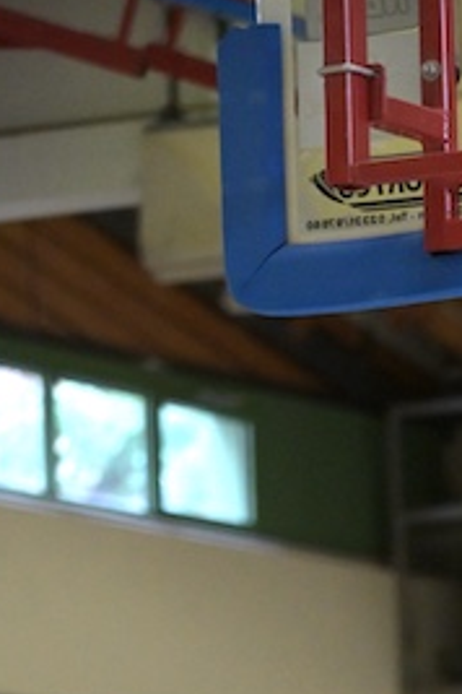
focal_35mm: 391
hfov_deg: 3.5
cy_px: 1310
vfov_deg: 5.2
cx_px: 810
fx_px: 7526
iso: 4000
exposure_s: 1/800
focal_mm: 102
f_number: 2.8
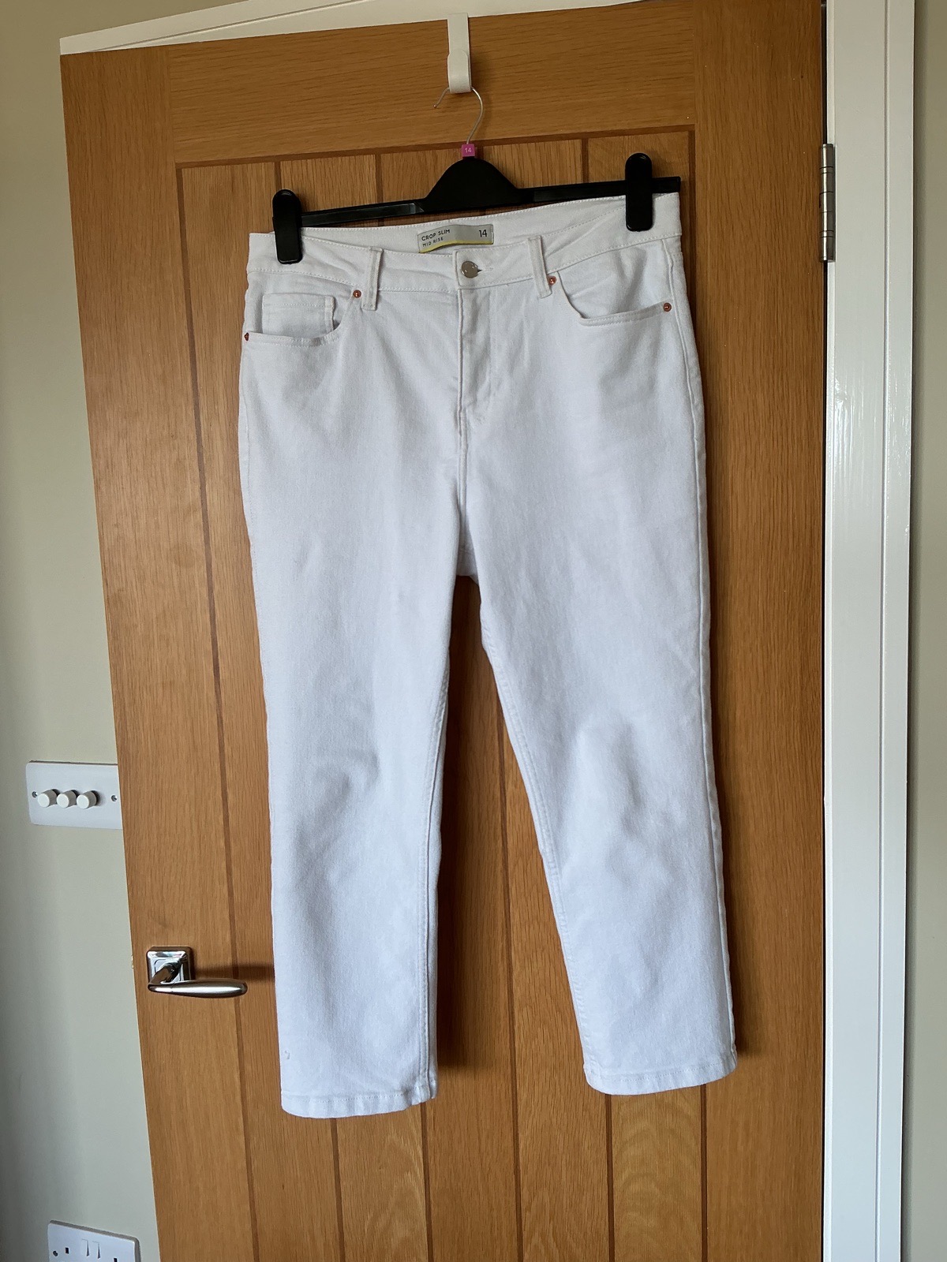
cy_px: 631
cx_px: 474
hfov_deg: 48.2
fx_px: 1058
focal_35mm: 29
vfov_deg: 61.7
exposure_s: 1/120
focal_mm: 3
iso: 32
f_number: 1.8
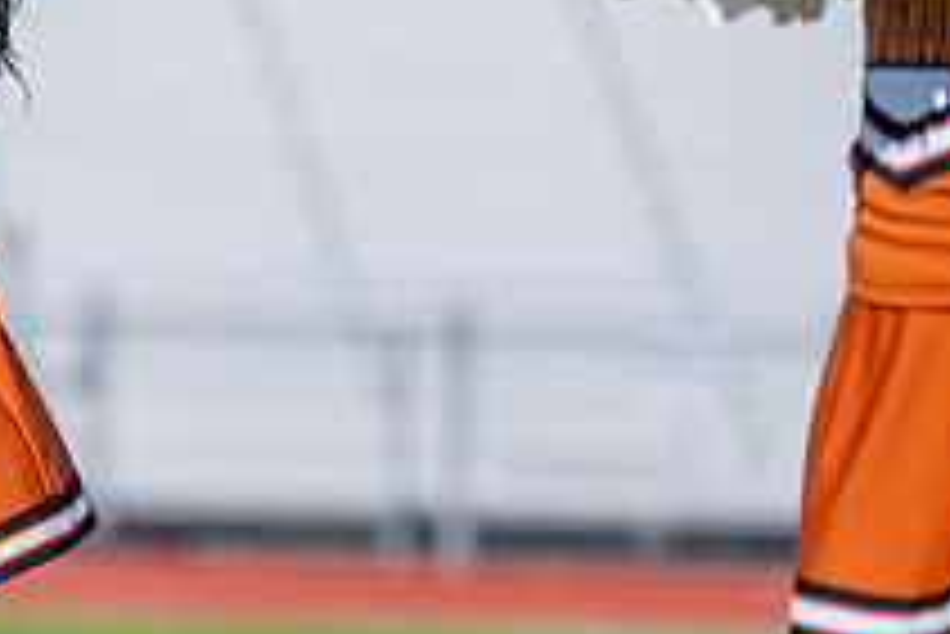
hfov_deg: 3.8
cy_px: 190
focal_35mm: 546
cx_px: -121
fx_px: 14418
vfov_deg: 2.5
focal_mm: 152
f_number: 2.8
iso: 100
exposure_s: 1/2500
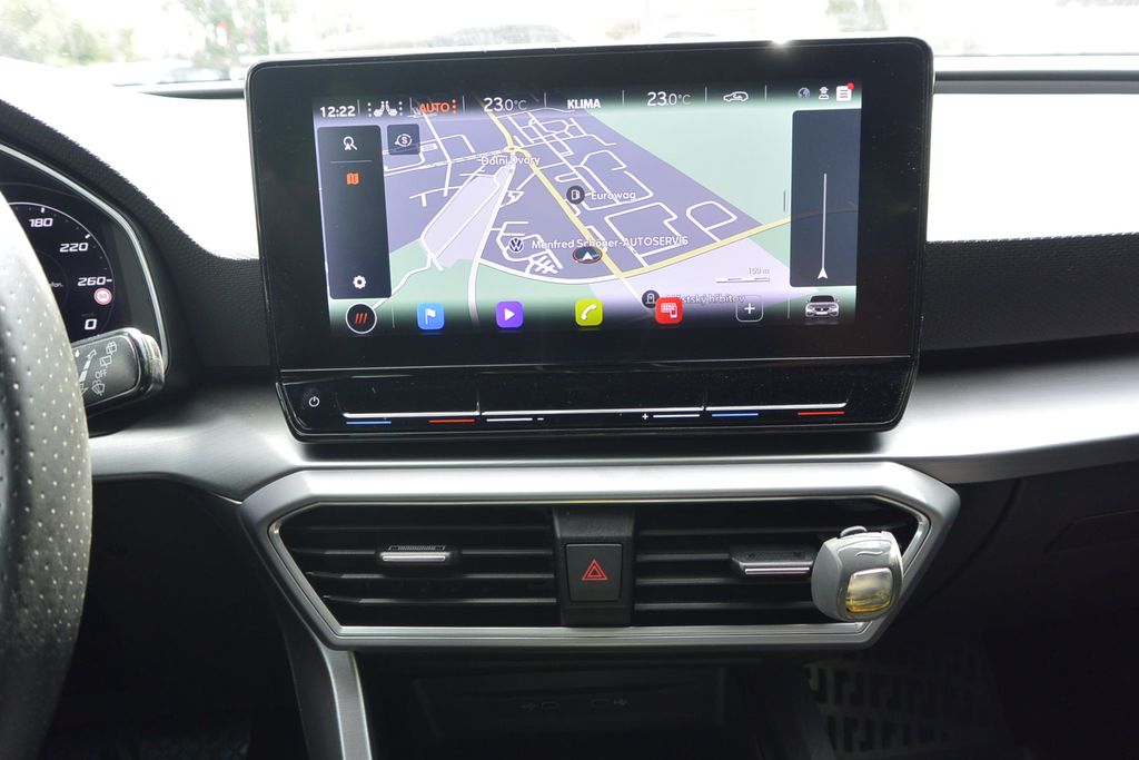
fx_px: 918
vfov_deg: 45.0
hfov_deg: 63.7
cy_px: 380
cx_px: 570
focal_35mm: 29
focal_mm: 11
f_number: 3.5
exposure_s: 1/160
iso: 160
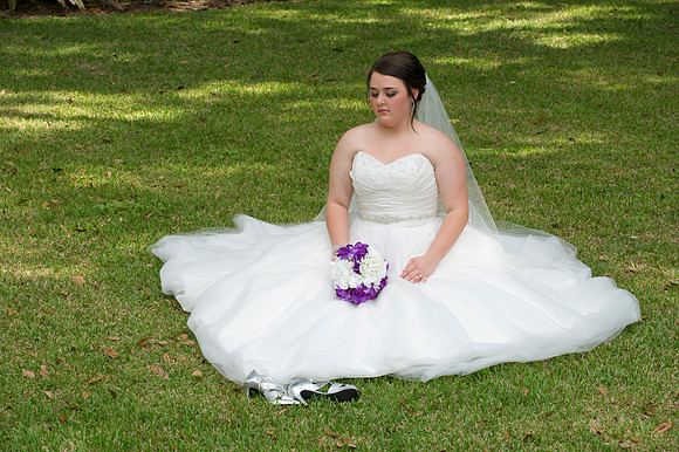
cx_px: 340
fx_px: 2073
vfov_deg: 12.4
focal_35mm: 110
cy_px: 226
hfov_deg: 18.6
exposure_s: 1/160
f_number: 8
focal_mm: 110
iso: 320
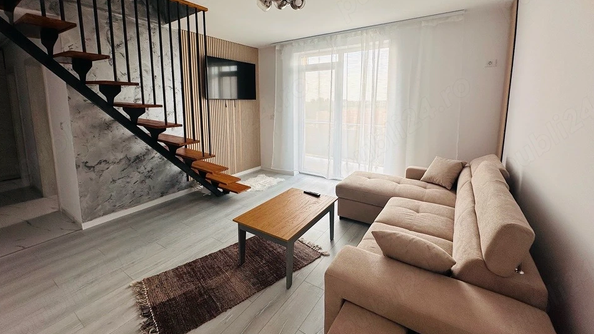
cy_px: 133
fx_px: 252
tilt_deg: -7.7
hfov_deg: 99.3
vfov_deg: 66.4
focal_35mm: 16
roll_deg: +0.2
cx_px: 283
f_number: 2.2
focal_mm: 2.22
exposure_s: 1/159
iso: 40
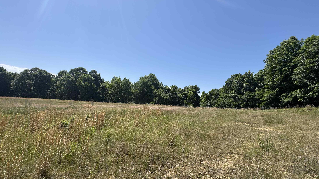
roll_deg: -4.1
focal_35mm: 16
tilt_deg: +3.8
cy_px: 101
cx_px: 161
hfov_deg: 99.4
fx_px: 135
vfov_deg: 66.8
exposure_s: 1/1709
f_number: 2.2
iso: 40
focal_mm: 2.22
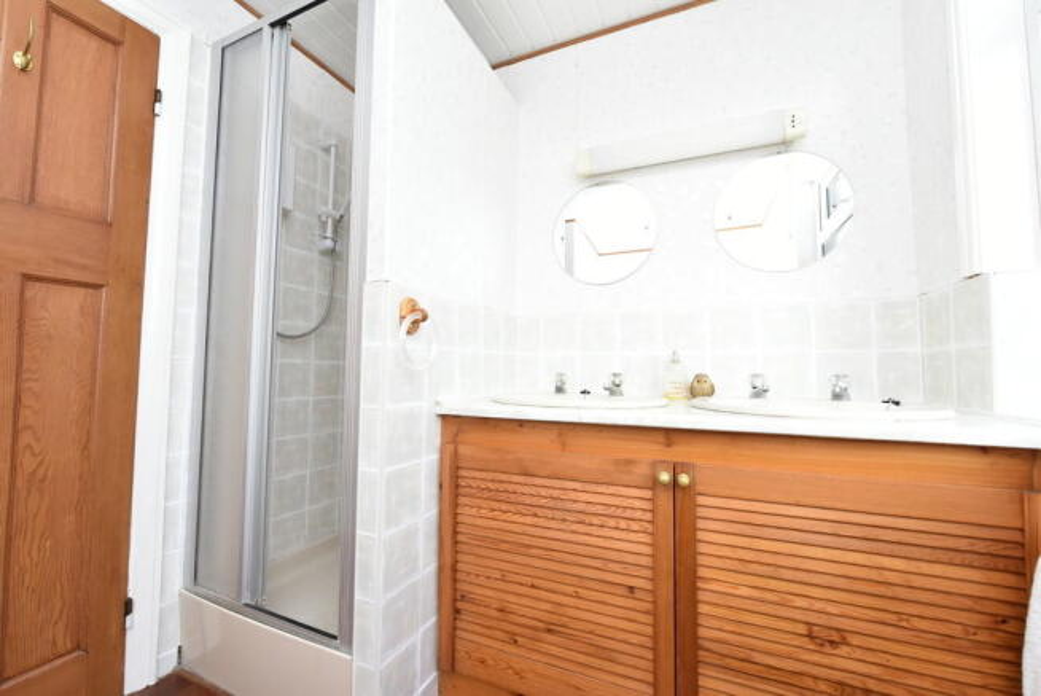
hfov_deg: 104.2
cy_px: 348
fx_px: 405
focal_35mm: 14
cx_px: 520
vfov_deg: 81.3
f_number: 5.6
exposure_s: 1/125
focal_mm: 14
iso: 1000
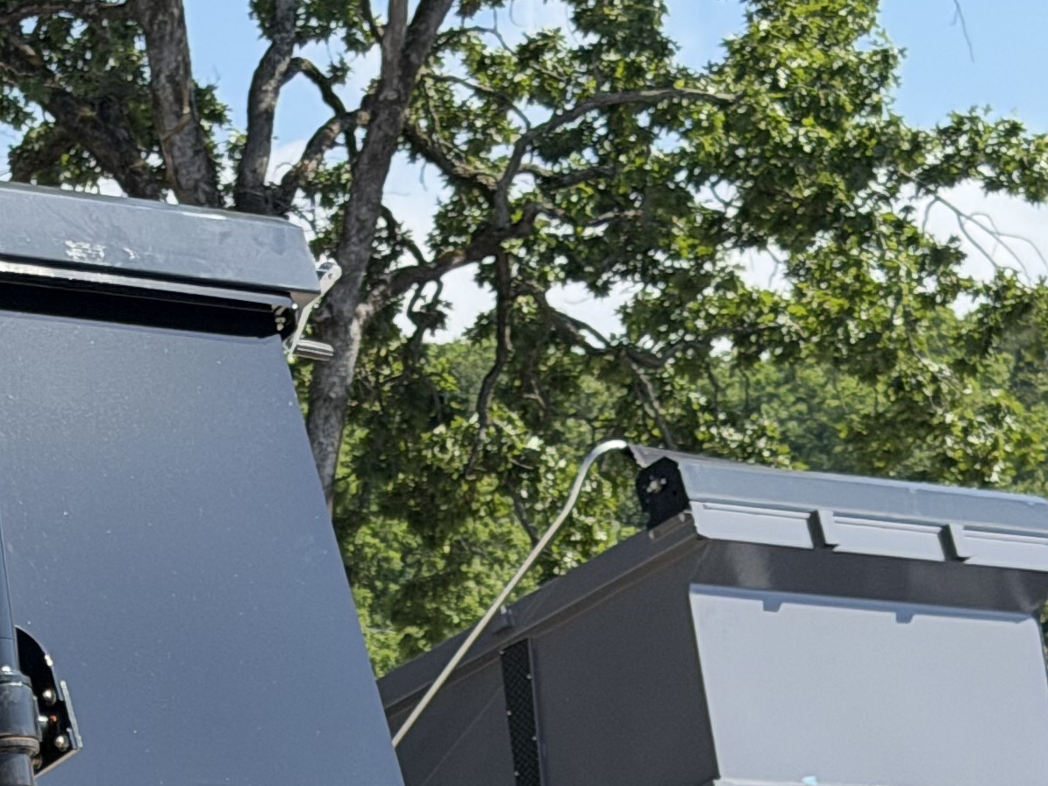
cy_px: 1234
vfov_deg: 8.9
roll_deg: +1.3
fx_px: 4904
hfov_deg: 11.8
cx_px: -331
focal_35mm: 162
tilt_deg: -2.5
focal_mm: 6.76
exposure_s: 1/2976
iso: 80
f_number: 1.78
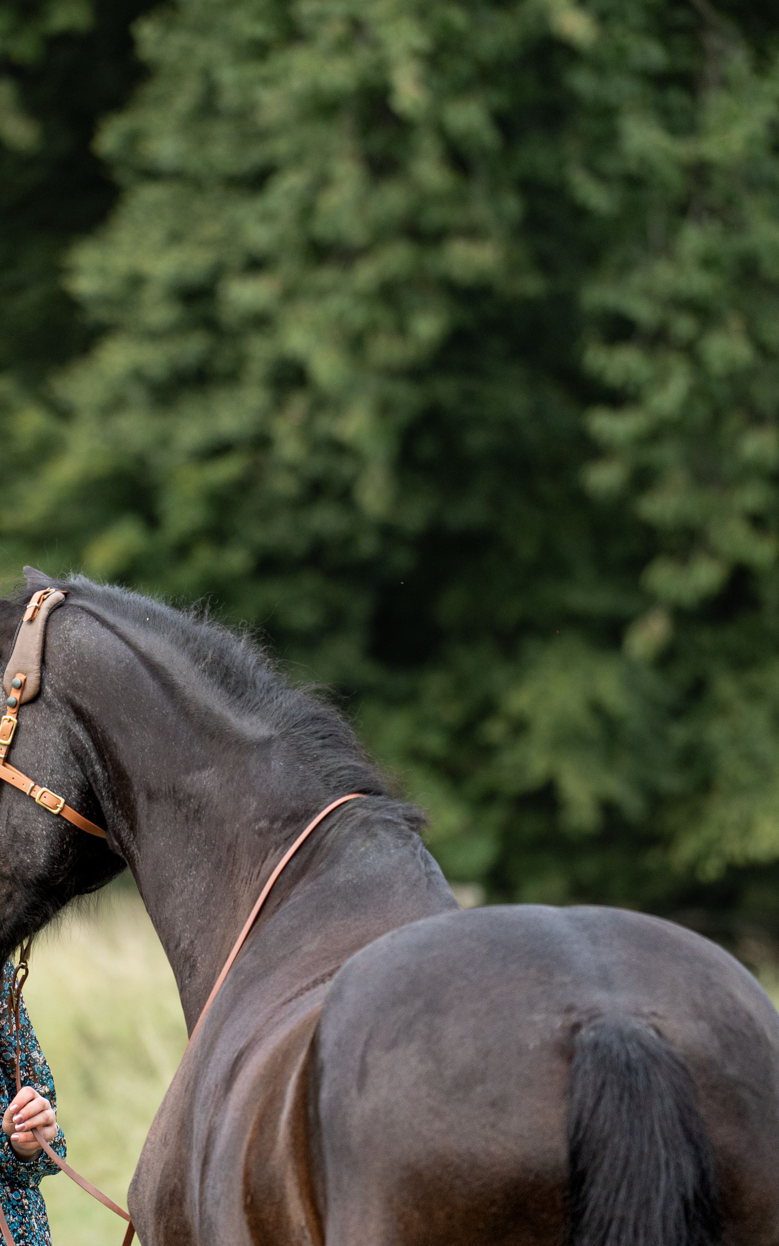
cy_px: 840
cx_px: 206
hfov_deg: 4.1
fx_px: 10837
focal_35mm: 319
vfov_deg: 6.6
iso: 1250
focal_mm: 200
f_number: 4
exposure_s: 1/1250
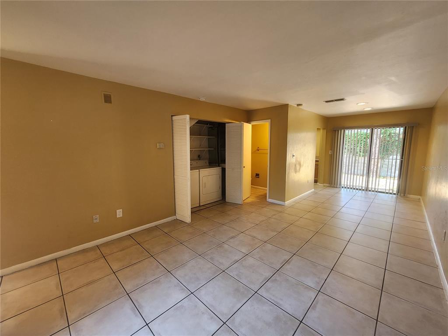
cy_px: 168
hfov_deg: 106.2
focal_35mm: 13
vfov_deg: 89.9
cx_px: 224
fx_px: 168
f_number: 2.2
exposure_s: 1/60
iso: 200
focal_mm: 2.2
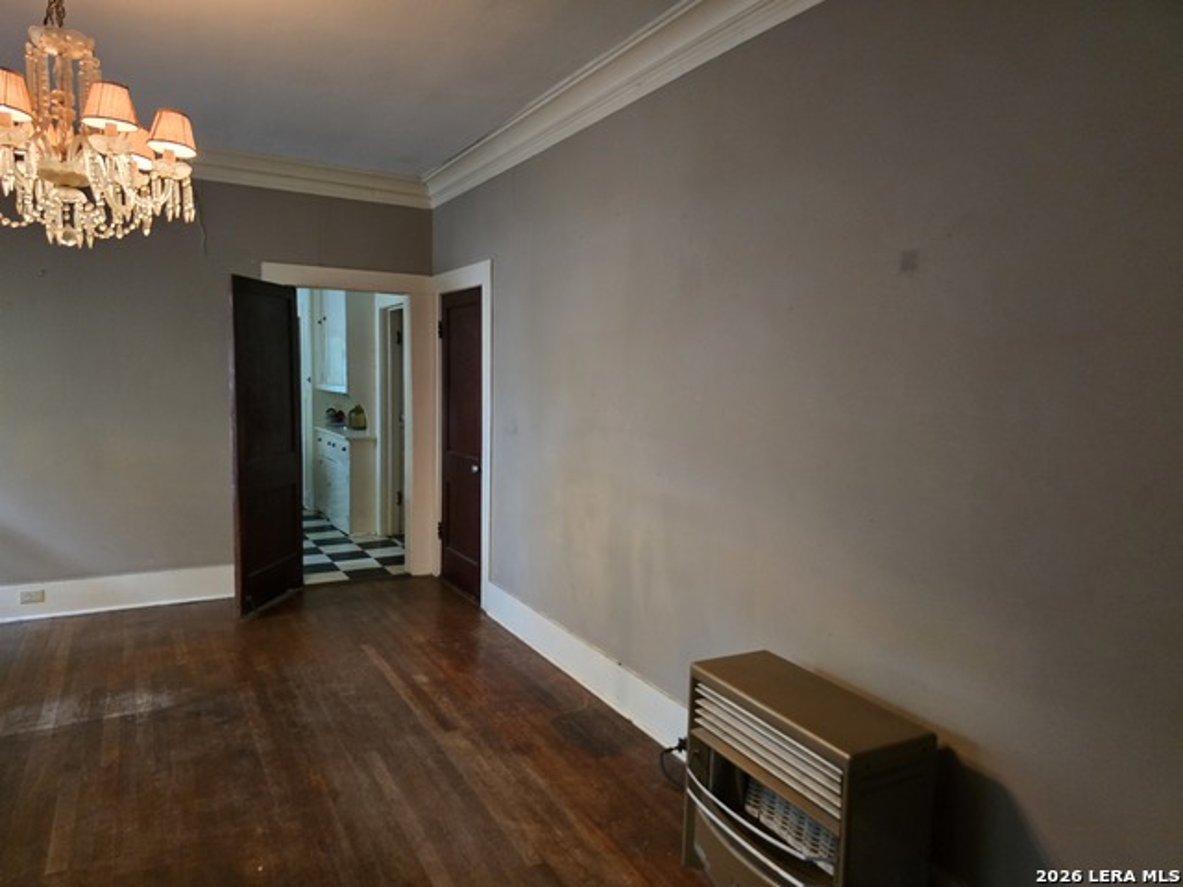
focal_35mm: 23
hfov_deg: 73.9
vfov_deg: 58.9
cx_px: 592
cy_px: 444
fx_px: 786
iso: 1000
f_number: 1.7
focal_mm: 6.3
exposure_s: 1/60
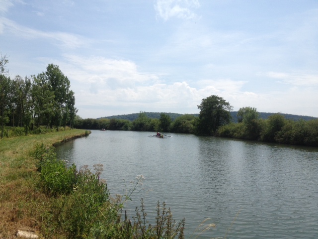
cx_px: 159
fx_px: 322
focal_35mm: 35
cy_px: 120
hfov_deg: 52.6
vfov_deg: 40.7
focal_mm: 4.28
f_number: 2.4
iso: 50
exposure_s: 1/2907
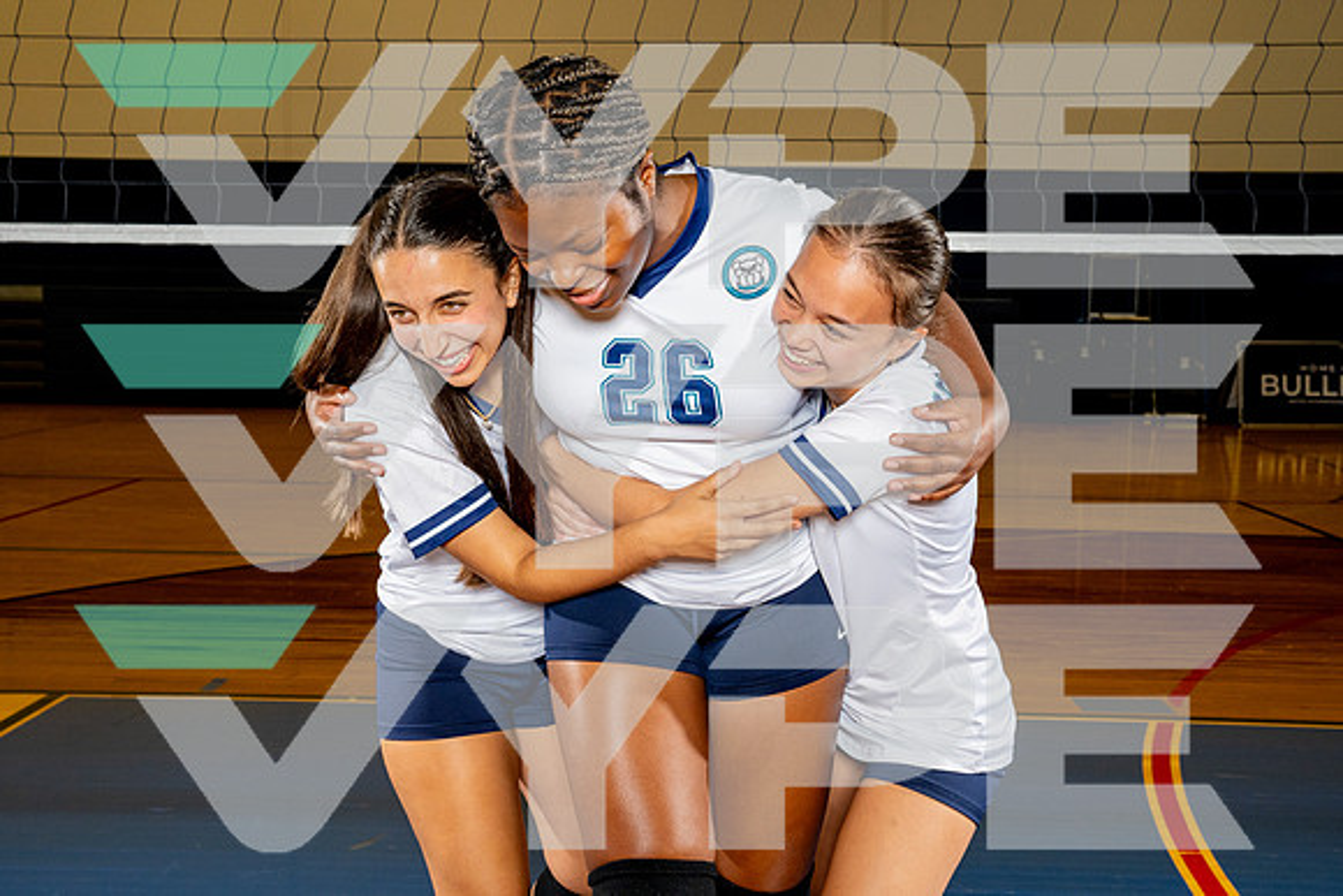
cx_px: 667
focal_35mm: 40
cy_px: 442
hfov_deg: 48.9
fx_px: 1476
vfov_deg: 33.8
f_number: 8
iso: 1250
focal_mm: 36
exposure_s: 1/250
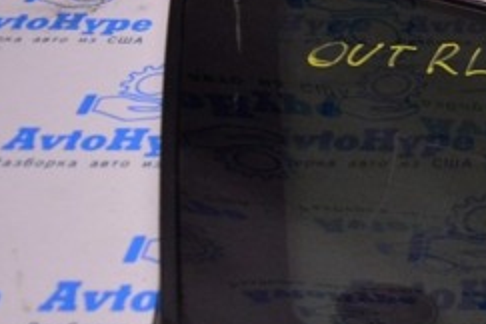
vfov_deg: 19.2
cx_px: 604
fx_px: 958
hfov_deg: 25.2
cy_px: 203
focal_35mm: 71
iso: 1600
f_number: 3.5
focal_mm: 18
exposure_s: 1/400
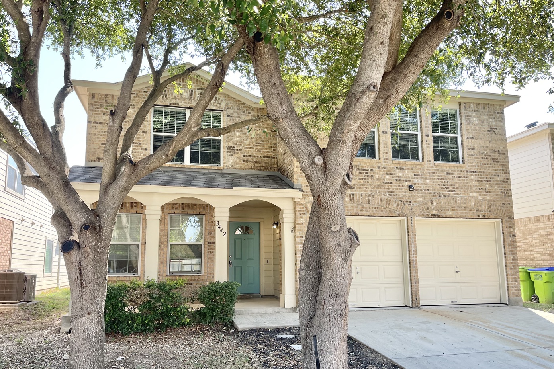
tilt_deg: +7.9
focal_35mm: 28
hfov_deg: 65.5
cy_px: 203
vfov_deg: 46.3
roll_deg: +0.2
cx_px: 277
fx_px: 431
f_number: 1.6
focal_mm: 5.1
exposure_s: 1/421
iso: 32
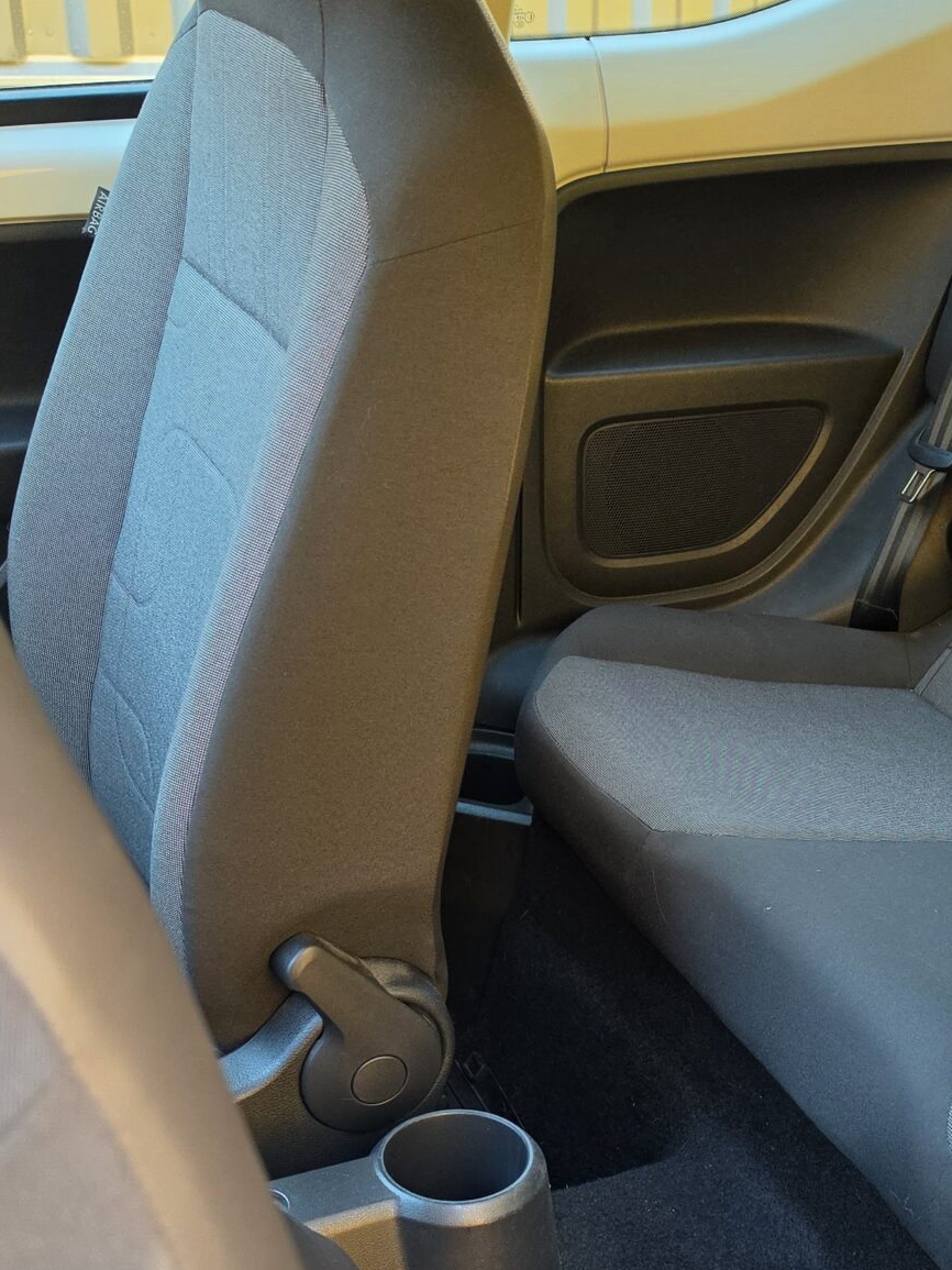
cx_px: 719
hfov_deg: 28.1
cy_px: 844
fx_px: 1870
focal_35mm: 51
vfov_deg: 37.1
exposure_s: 1/180
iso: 160
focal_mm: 6.5
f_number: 1.4
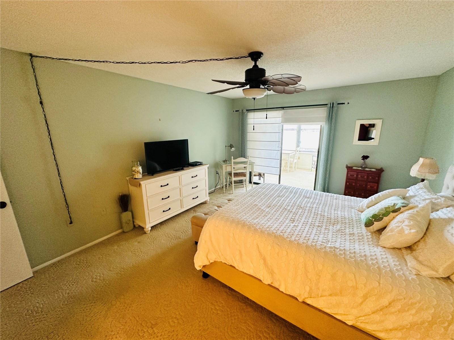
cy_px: 170
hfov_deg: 102.1
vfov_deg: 85.7
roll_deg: +0.6
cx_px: 227
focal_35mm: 14
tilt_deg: -13.6
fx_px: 184
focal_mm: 2.22
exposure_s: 1/60
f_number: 2.2
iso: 400
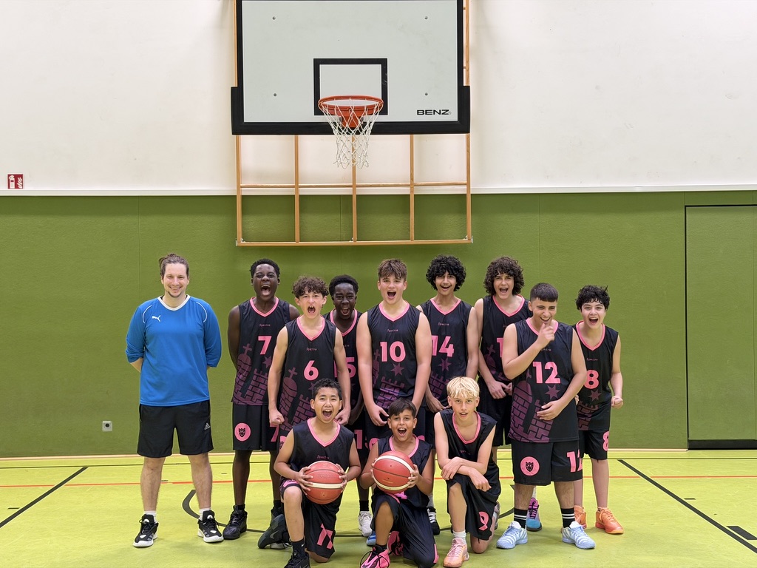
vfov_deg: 30.3
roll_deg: +0.8
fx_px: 1050
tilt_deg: +0.5
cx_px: 378
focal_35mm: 48
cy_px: 284
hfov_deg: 39.7
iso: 200
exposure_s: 1/60
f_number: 1.78
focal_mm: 6.76
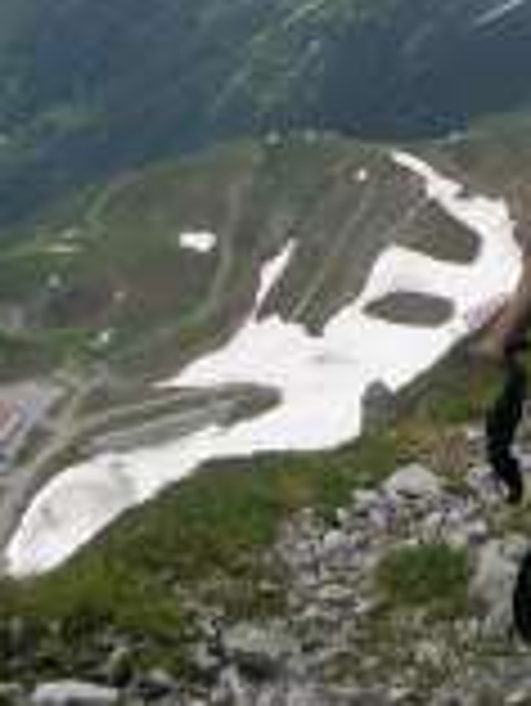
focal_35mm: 107
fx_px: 2186
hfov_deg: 13.7
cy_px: -31
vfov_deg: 17.8
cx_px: 486
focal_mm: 5.8
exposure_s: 1/146
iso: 80
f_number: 7.2
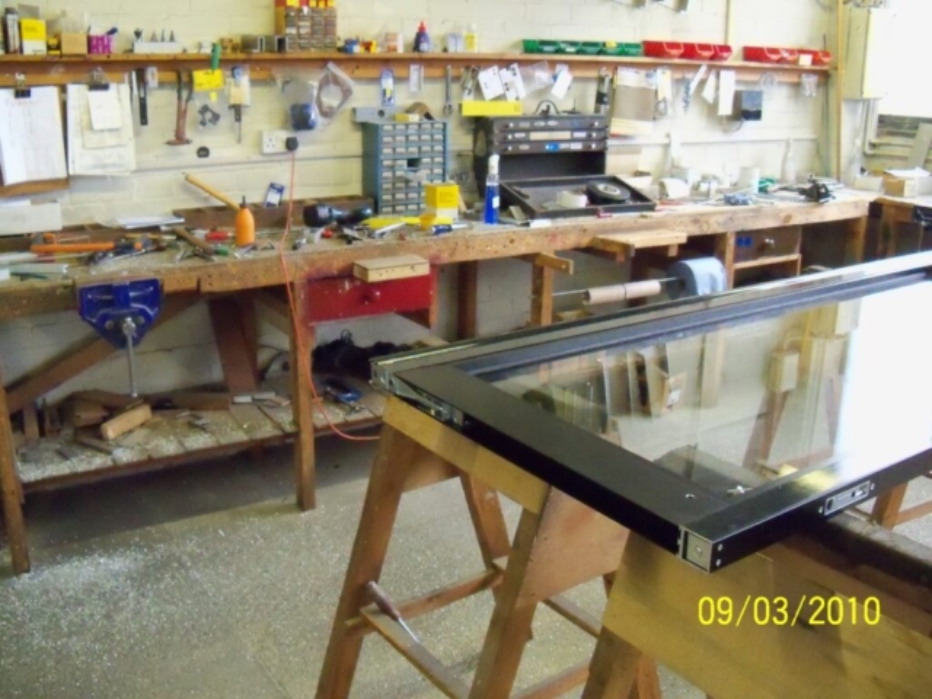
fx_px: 942
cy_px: 350
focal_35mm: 35
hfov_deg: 52.6
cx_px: 466
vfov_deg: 40.7
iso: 1250
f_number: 3.5
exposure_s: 1/40
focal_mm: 6.2
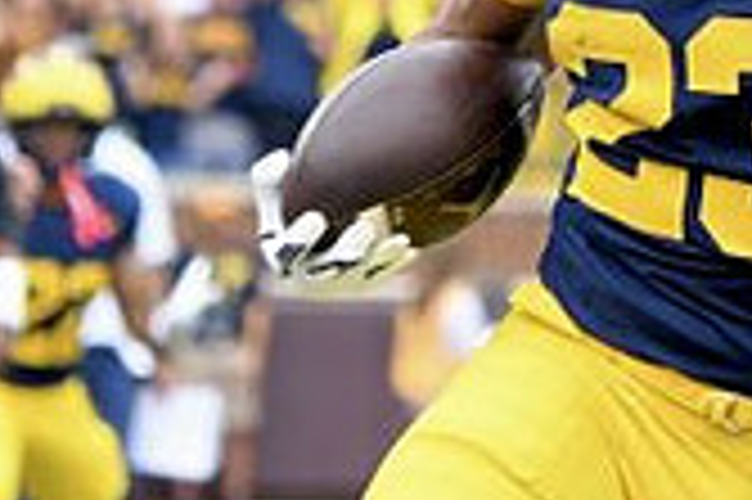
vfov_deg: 1.4
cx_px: 639
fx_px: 21139
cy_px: 140
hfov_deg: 2.0
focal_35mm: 1013
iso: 1250
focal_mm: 195
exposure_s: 1/1000
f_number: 5.3
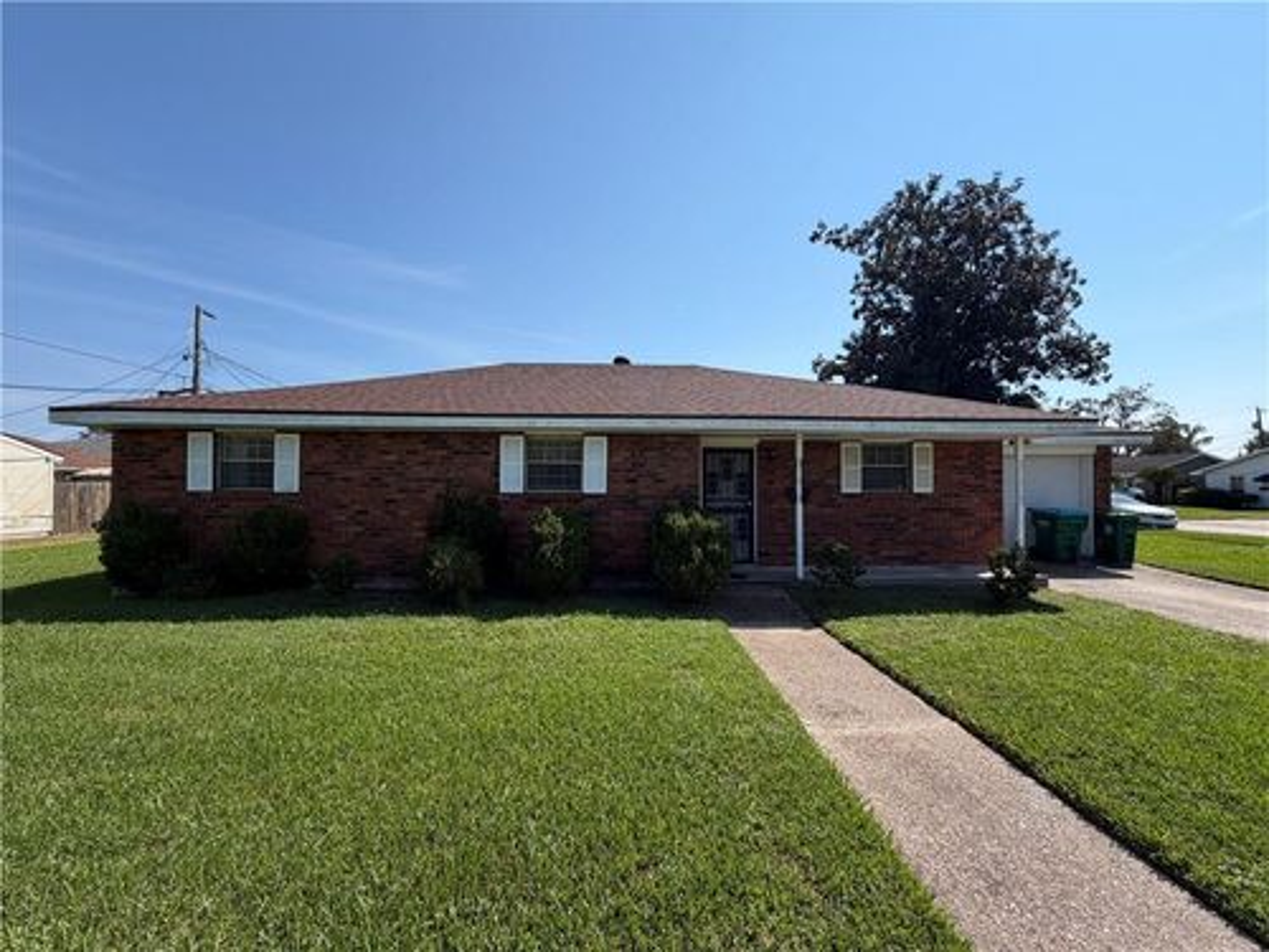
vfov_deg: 85.7
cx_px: 634
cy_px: 476
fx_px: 513
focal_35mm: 14
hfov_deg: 102.1
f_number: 2.2
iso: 20
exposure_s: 1/914
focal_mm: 2.22
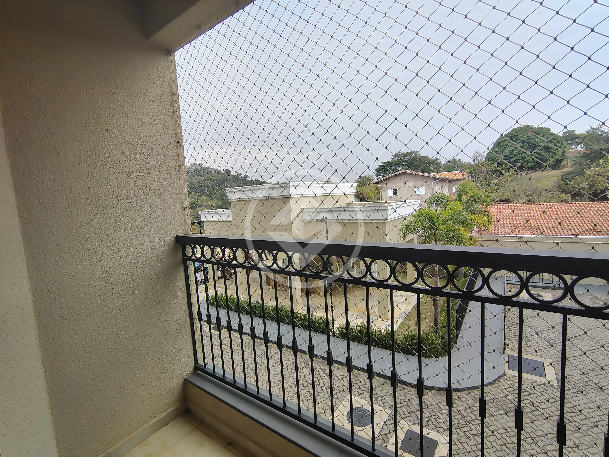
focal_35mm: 16
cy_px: 228
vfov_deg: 78.1
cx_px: 304
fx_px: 281
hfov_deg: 94.5
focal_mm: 2.13
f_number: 2.2
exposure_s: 1/120
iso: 131
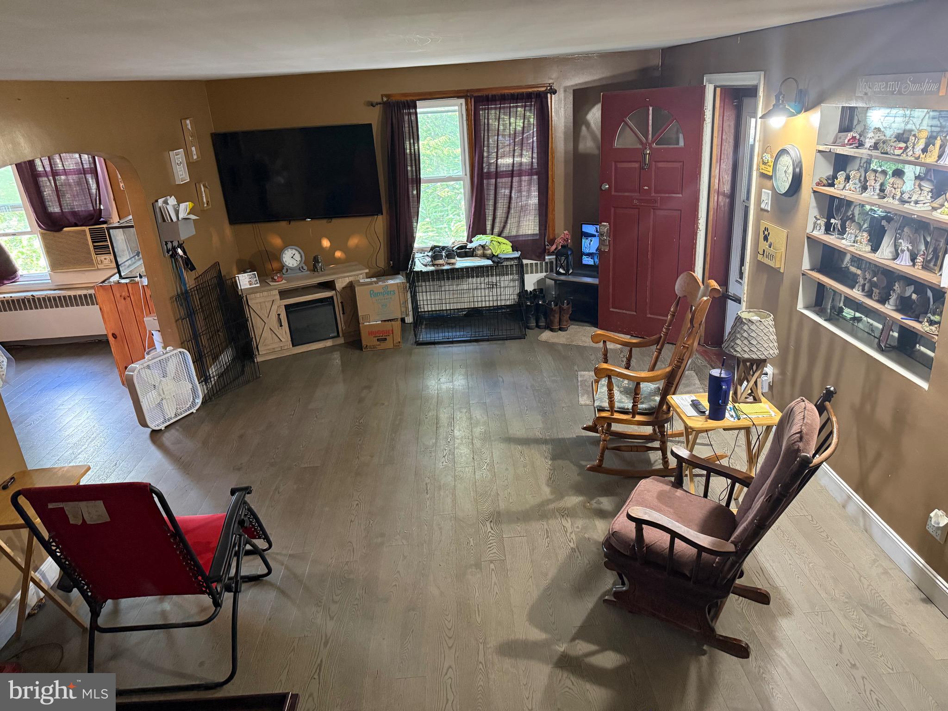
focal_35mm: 24
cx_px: 474
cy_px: 356
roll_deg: +3.9
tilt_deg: -21.8
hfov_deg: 71.6
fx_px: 657
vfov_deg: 56.8
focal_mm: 6.76
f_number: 1.78
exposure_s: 1/60
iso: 640
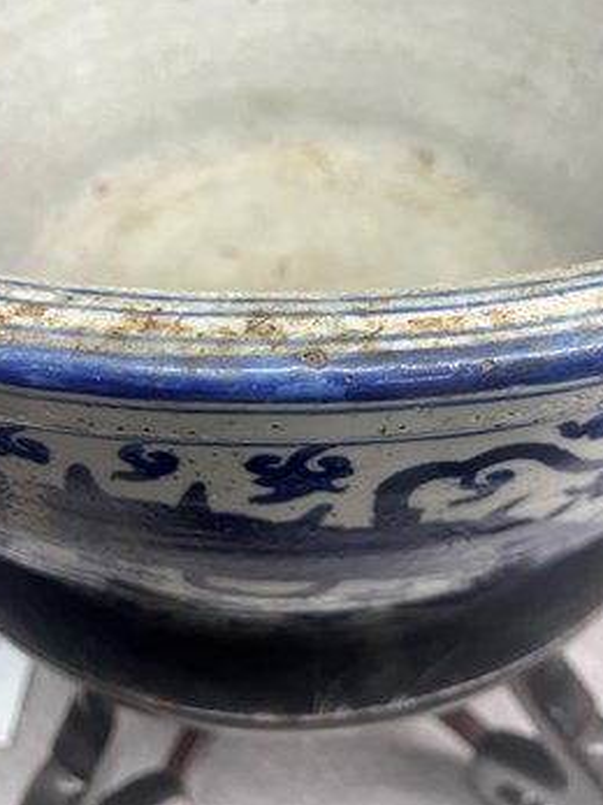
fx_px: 697
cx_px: 320
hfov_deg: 46.7
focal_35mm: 30
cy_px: 343
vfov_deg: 59.7
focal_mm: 5.7
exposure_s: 1/60
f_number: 1.5
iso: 100
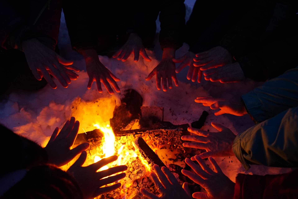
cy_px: 100
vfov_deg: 37.9
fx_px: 290
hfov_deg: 54.4
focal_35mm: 35
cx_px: 149
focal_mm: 35
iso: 4000
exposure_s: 1/80
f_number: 3.2
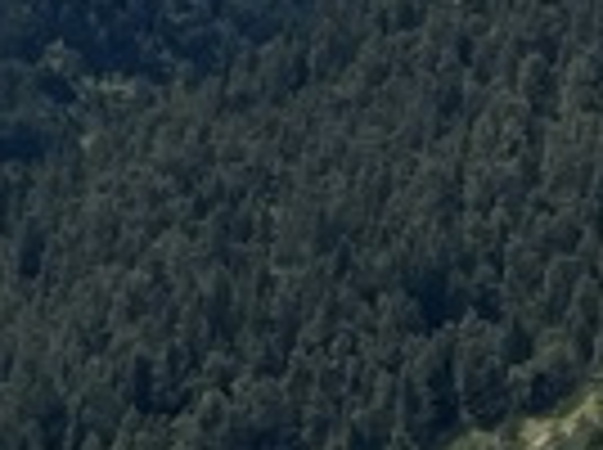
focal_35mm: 199
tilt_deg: -5.8
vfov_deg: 6.7
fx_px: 3460
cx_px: 2079
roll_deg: +0.9
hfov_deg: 7.9
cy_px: -954
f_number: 1.6
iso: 32
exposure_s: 1/6897
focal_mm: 4.2
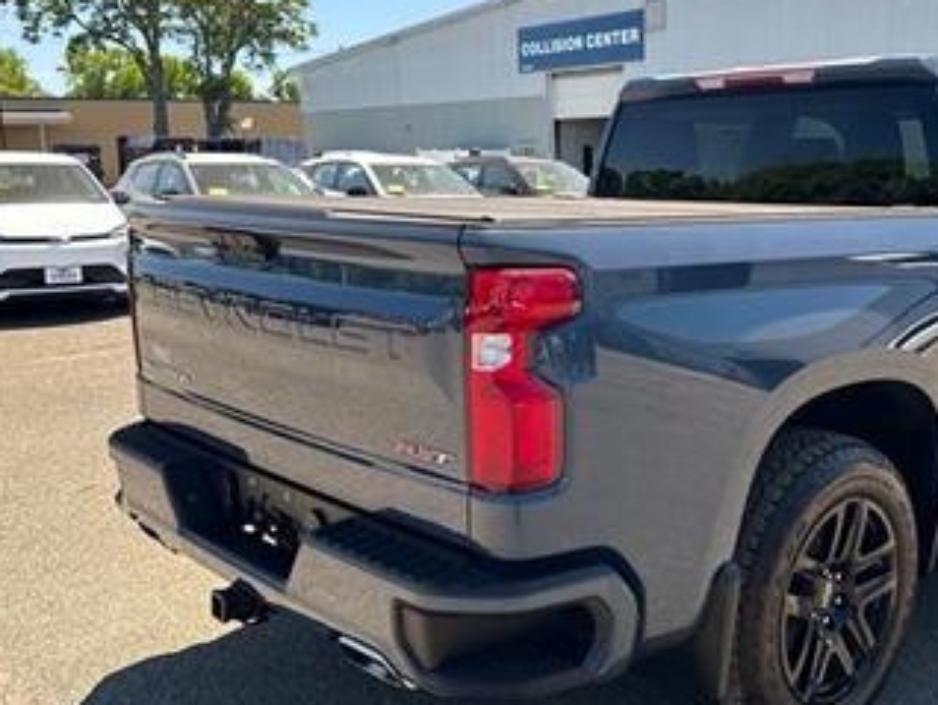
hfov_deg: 48.0
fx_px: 1030
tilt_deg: -6.8
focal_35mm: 38
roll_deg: +1.1
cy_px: 327
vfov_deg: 37.7
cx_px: 634
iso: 100
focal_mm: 6.76
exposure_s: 1/649
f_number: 1.78
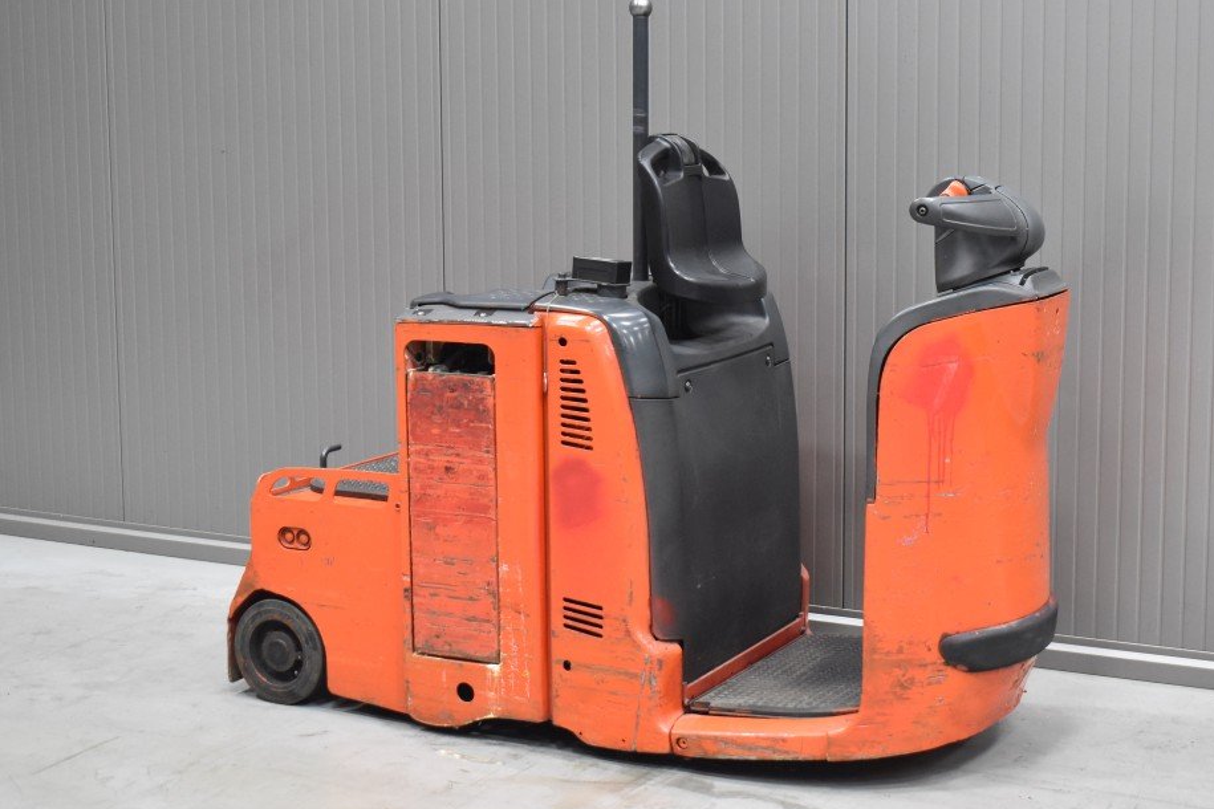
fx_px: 1989
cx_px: 690
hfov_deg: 33.9
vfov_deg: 23.0
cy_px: 355
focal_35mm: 59
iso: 1600
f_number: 4.5
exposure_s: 1/40
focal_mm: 30
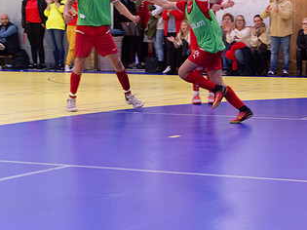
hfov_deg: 15.9
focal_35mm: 124
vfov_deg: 11.9
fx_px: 1099
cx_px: 212
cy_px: 76
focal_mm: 70
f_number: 3.2
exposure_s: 1/400
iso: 4000
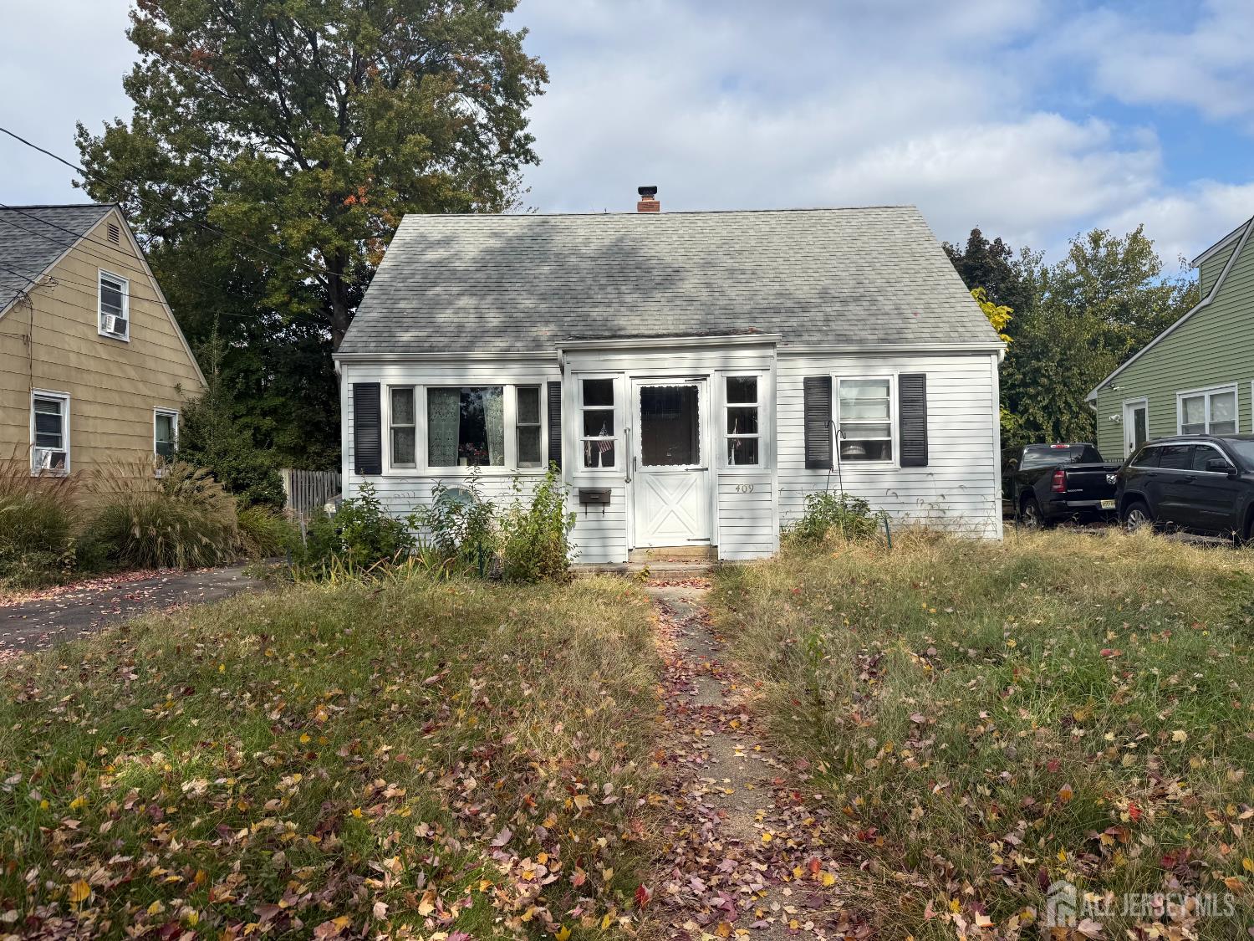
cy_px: 470
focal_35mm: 24
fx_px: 869
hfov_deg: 71.6
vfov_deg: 56.8
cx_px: 627
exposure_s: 1/4167
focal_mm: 6.76
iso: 80
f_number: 1.78
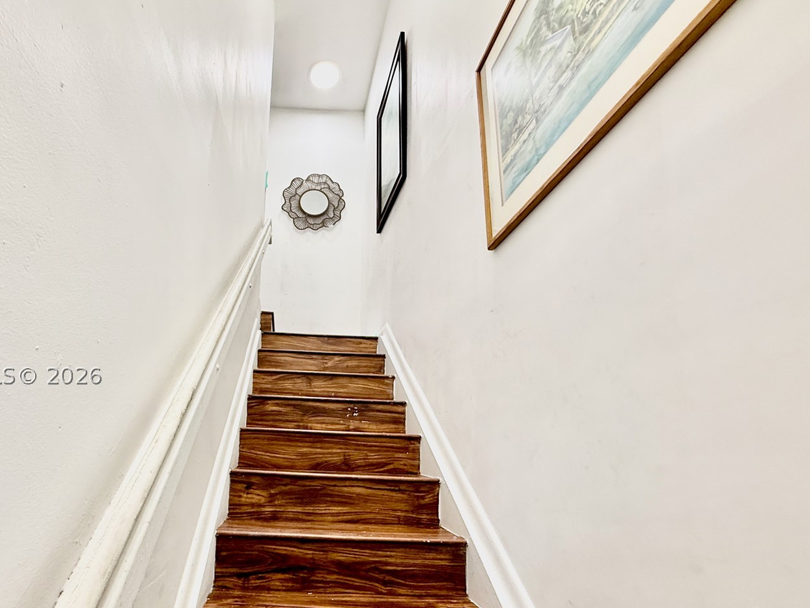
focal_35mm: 18
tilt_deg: +9.8
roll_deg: -2.9
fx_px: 421
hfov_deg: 85.9
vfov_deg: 70.6
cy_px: 375
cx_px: 301
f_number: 2.2
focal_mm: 2.22
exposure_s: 1/120
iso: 200
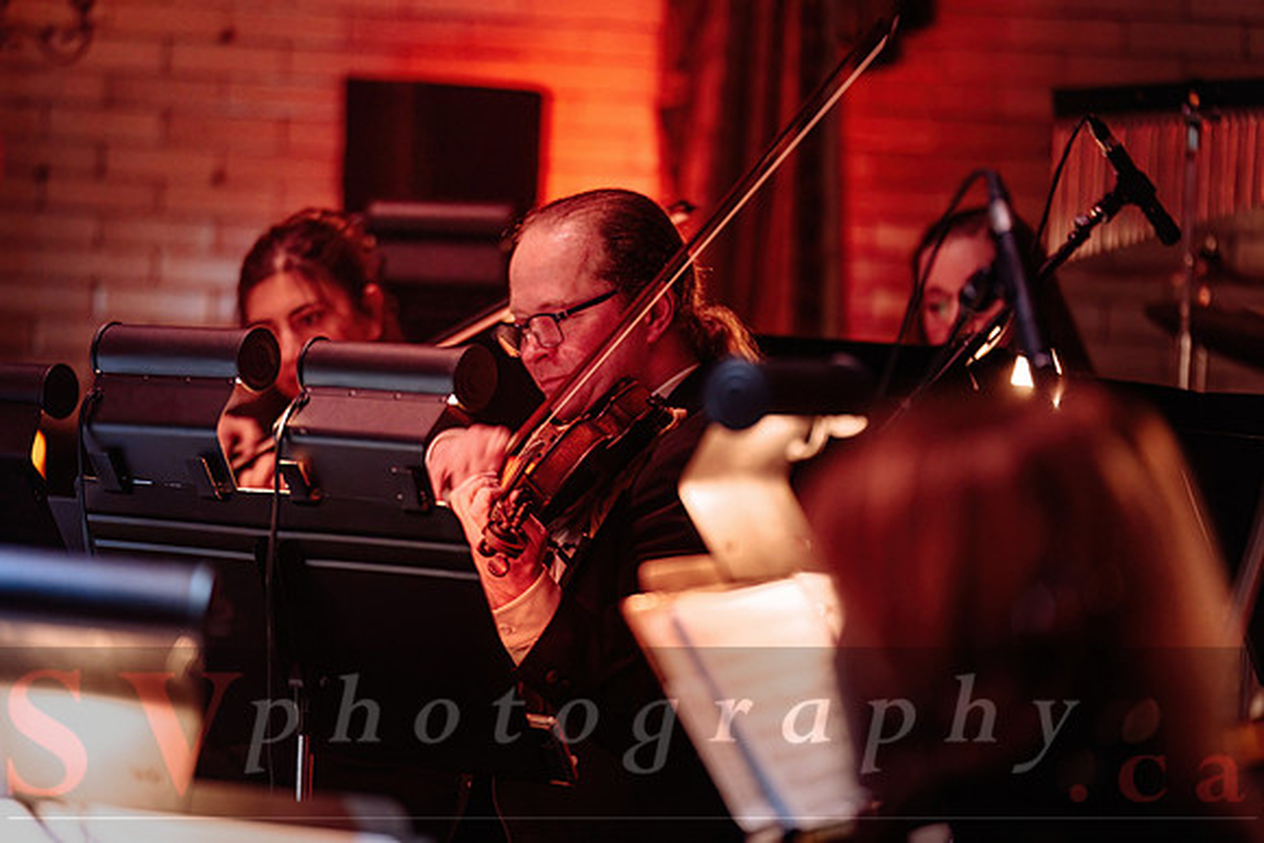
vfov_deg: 8.7
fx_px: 5549
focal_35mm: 158
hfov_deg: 13.0
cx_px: 632
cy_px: 422
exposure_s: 1/80
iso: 1600
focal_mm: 158
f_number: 2.8
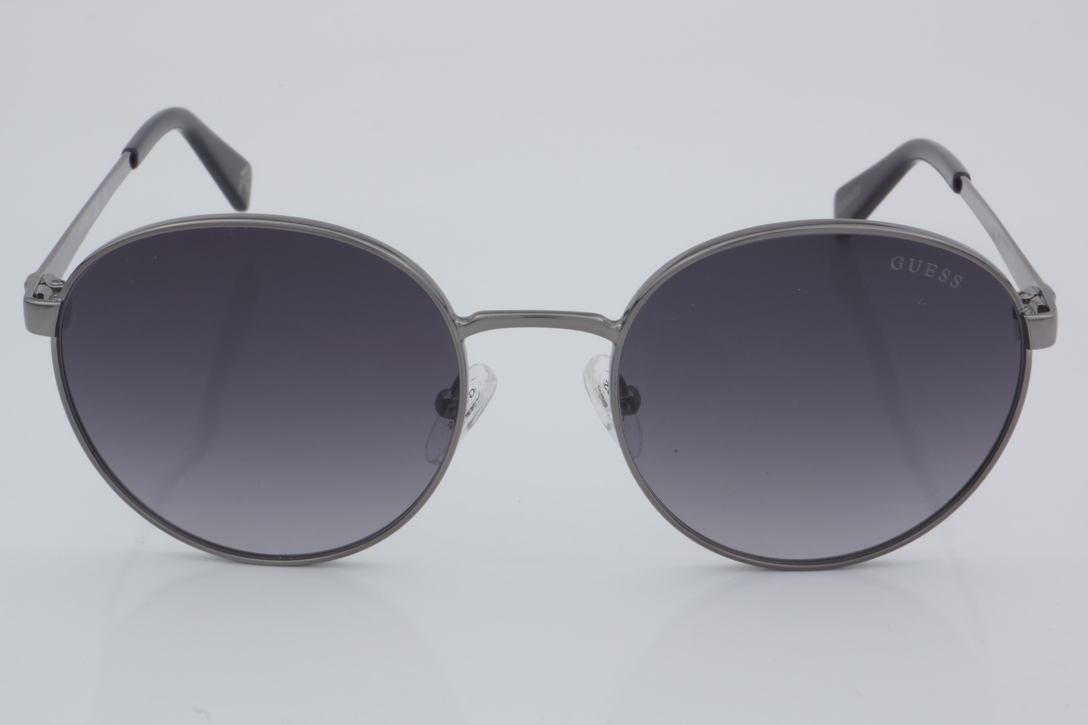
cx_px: 544
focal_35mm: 82
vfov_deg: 16.6
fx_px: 2493
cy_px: 362
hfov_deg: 24.6
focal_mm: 55
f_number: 32
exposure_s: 1/4
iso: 100
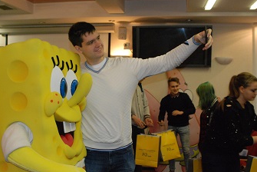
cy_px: 86
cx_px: 117
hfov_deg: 45.3
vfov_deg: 31.2
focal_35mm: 43
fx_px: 307
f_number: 5.6
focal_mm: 24
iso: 1250
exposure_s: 1/60
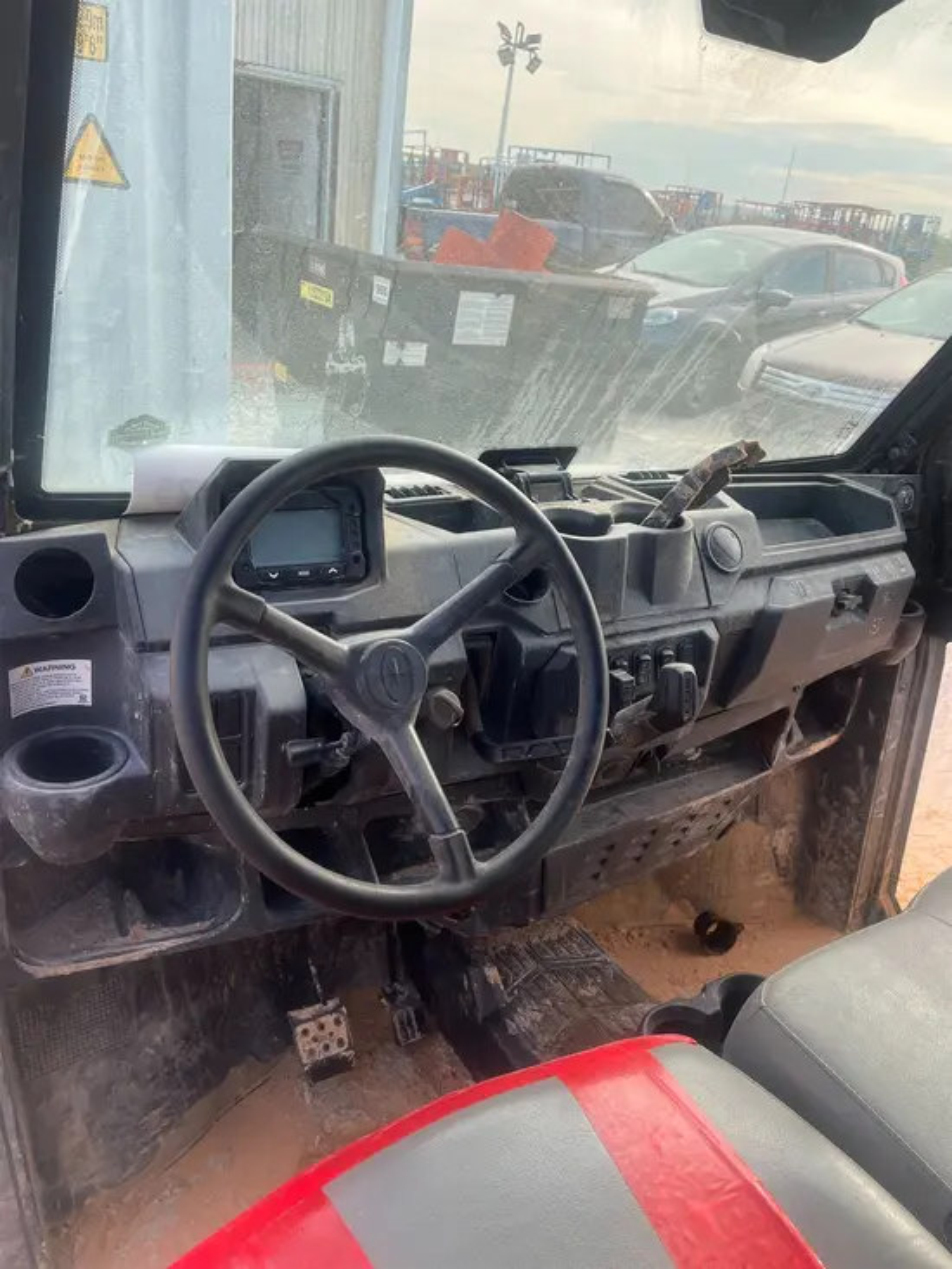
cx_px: 476
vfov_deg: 67.3
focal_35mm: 26
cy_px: 634
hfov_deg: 53.1
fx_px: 953
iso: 50
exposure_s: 1/337
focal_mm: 5.1
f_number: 1.6
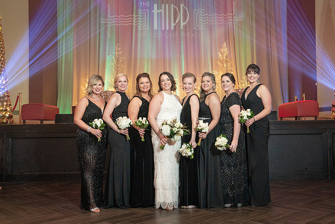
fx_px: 354
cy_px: 109
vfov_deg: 35.0
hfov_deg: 50.6
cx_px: 171
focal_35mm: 38
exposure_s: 1/100
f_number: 5.6
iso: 4000
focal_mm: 37
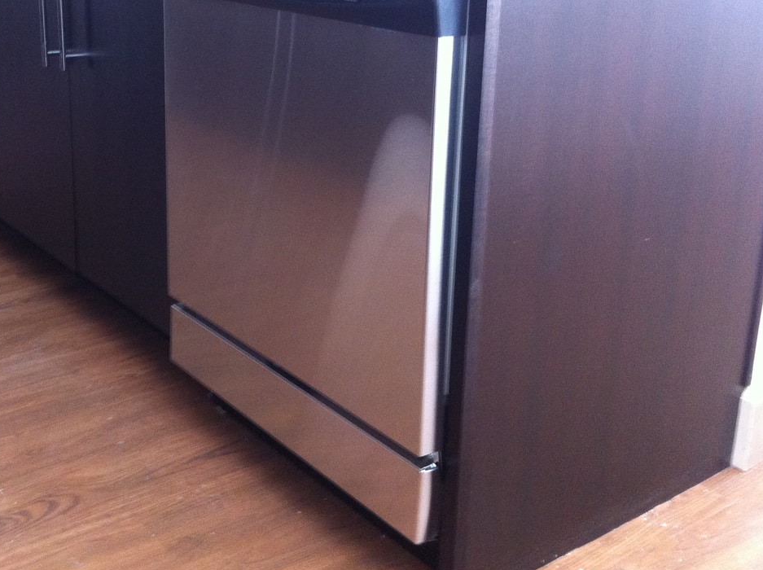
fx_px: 1101
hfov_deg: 37.9
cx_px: 273
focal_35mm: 50
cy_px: 172
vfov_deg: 28.8
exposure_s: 1/17
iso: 250
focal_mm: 3.85
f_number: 2.8
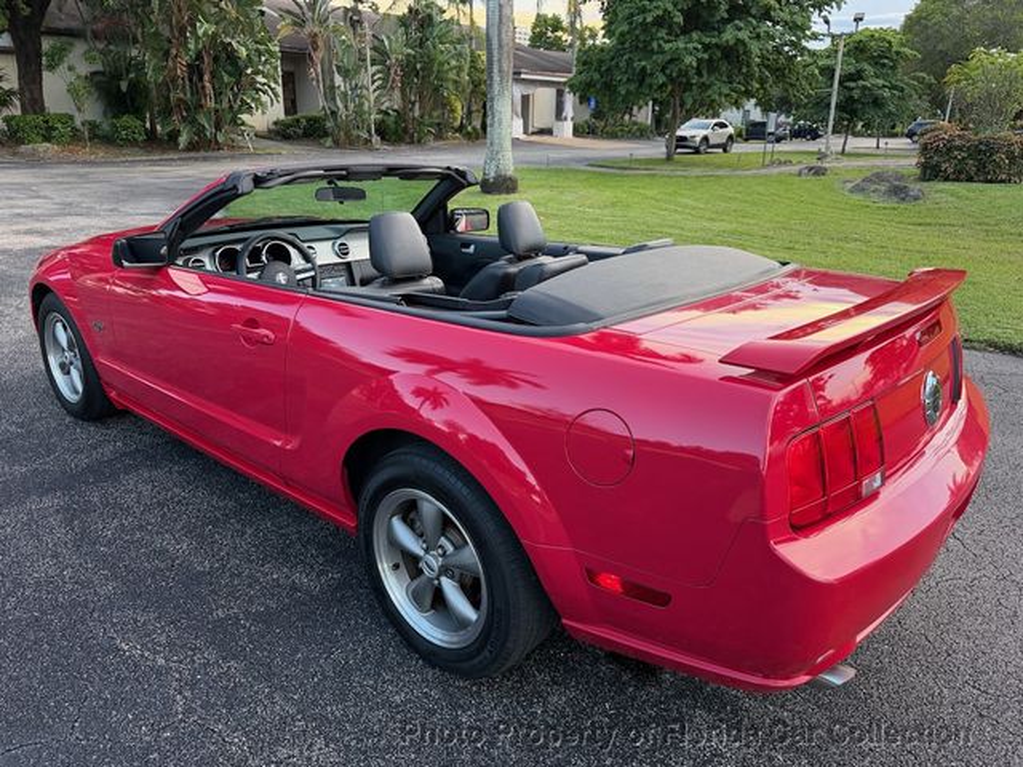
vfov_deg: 56.8
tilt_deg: -17.8
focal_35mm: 24
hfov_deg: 71.6
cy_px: 384
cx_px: 512
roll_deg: -0.4
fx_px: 709
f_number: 1.78
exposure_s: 1/222
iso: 160
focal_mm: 6.76
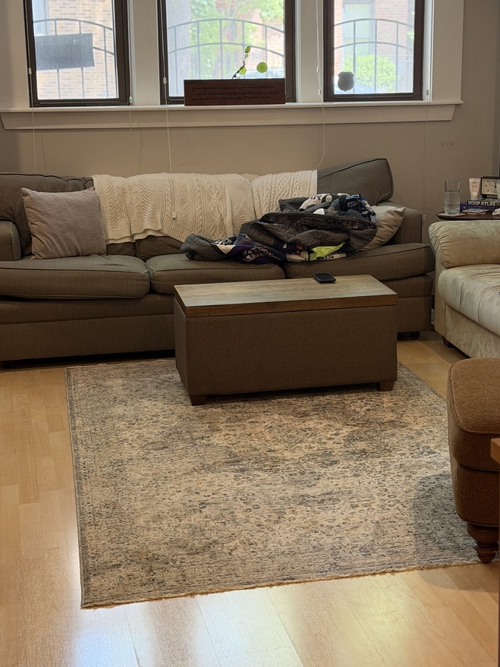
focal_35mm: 59
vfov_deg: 32.7
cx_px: 279
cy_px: 319
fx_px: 1137
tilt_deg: -13.4
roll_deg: +0.3
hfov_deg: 24.8
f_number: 1.78
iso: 250
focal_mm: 6.76
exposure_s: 1/60
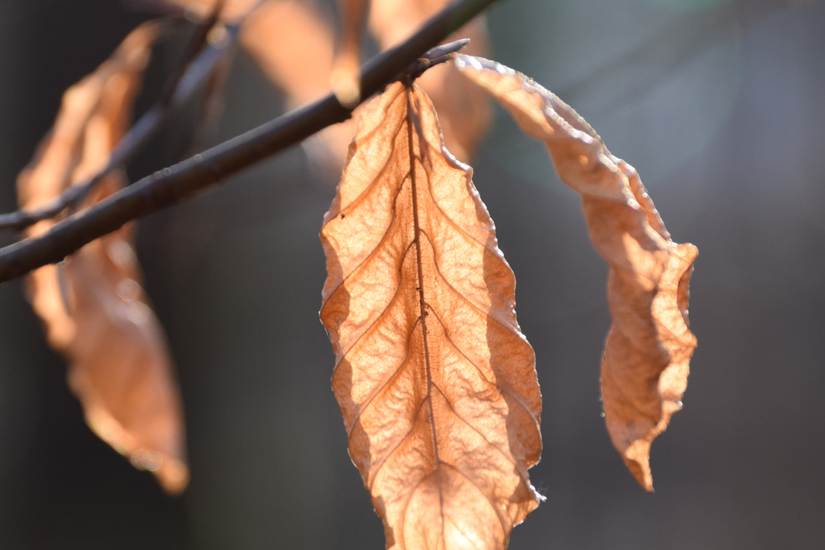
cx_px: 395
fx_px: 11801
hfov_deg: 4.0
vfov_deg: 2.7
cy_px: 315
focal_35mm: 515
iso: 400
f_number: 8
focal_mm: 250
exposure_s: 1/160
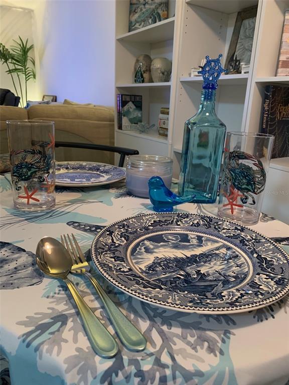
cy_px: 192
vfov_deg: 67.3
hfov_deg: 53.1
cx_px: 144
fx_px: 289
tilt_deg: -16.7
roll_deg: -2.8
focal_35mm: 26
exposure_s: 1/30
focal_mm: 4.25
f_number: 1.8
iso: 320
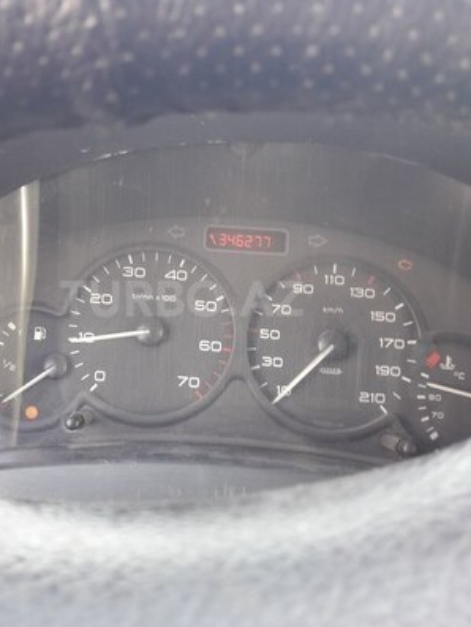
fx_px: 635
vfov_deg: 52.6
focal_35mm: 35
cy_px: 298
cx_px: 182
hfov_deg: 40.5
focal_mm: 3.7
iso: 64
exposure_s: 1/33
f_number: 1.9
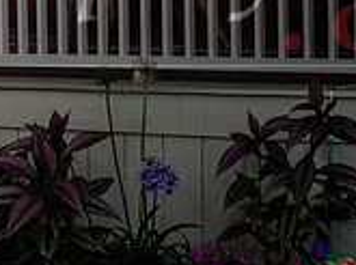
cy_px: -20
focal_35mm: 139
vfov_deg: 10.5
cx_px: -149
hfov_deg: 13.5
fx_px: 1426
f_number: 2.8
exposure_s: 1/250
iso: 800
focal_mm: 27.4
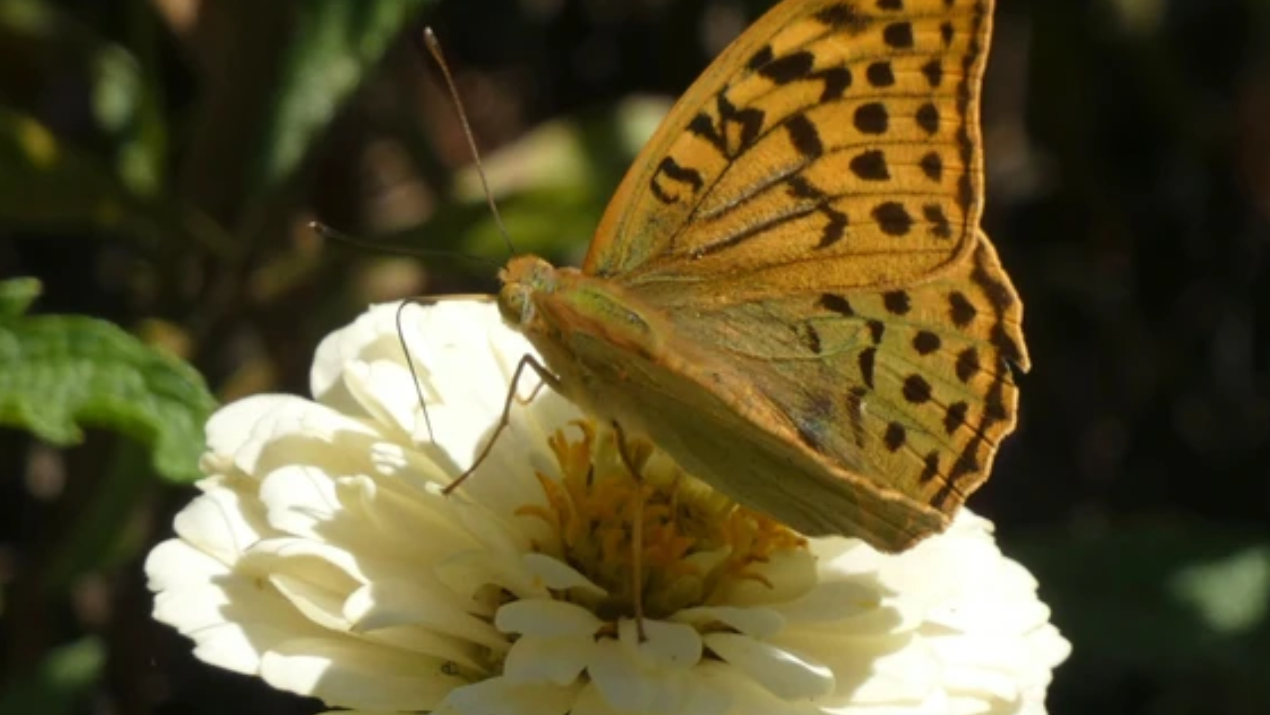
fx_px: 18999
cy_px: 430
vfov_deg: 2.2
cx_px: 668
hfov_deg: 3.8
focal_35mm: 564
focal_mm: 81.4
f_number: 6.3
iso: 80
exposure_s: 1/125
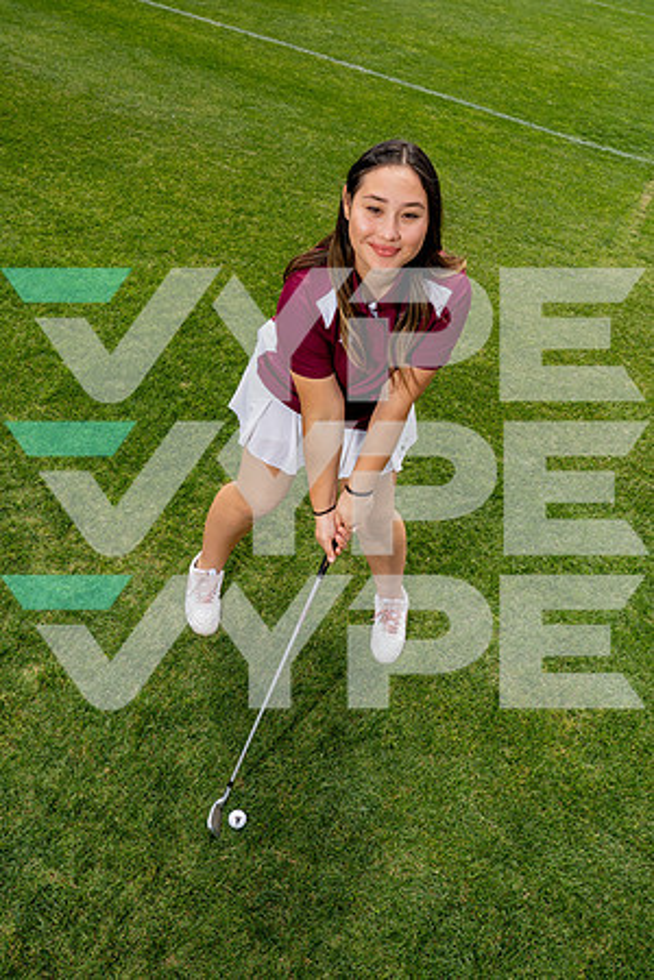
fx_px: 872
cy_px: 490
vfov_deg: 58.7
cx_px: 327
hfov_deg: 41.1
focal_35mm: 32
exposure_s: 1/250
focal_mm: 32
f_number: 11
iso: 200
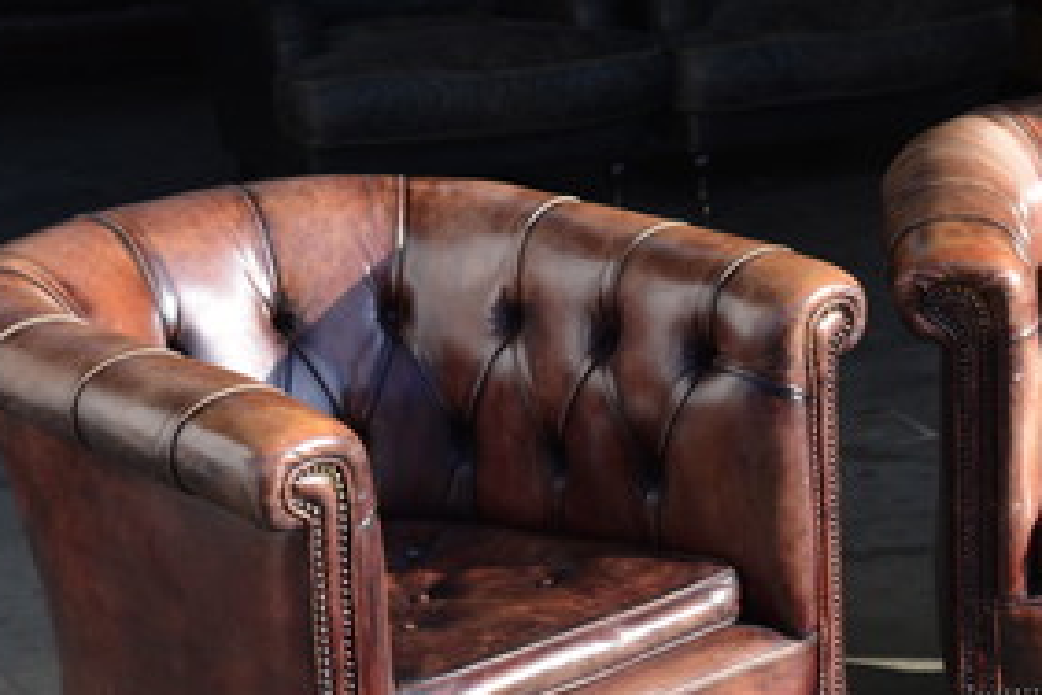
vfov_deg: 13.9
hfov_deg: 20.5
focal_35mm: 98
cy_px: 510
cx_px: 891
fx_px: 2836
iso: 200
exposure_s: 1/250
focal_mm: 36
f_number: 8
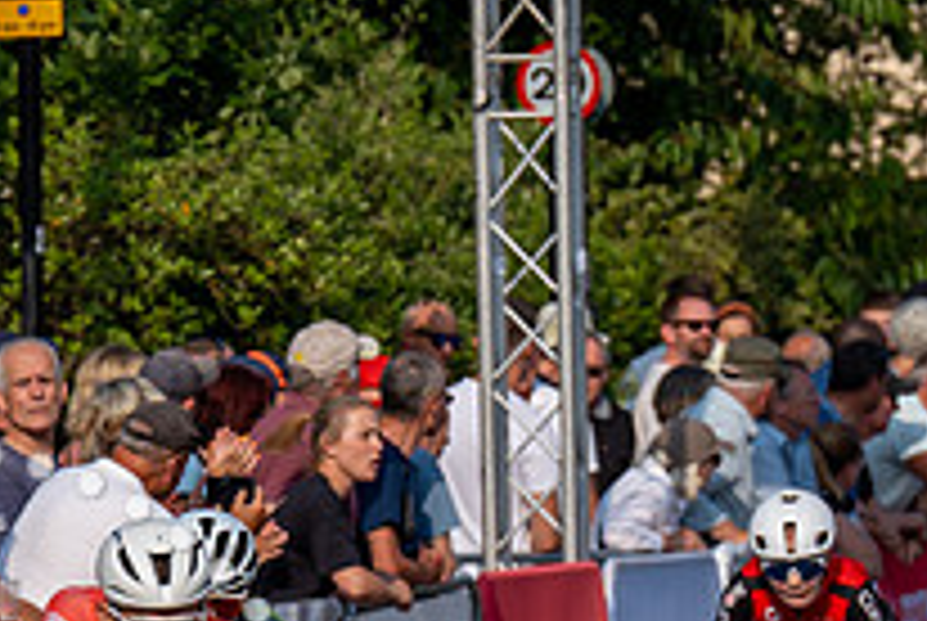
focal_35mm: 729
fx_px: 18798
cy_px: 584
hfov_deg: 2.8
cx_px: 237
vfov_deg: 1.9
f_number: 6.3
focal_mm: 191
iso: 160
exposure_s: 1/1000
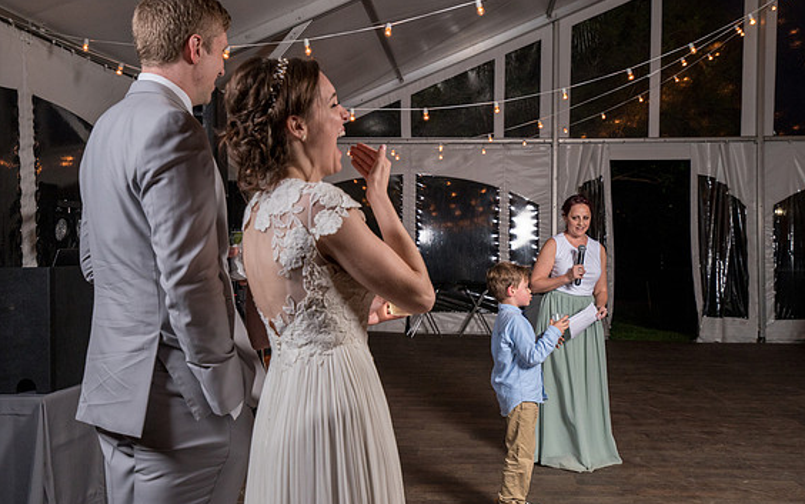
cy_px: 261
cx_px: 411
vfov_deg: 33.6
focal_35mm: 38
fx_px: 834
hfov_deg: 51.5
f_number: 5
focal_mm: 35
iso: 2000
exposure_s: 1/200
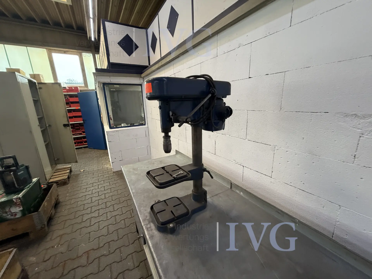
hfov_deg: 102.1
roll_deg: +3.5
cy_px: 140
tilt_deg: -22.9
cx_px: 186
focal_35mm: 14
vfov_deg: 85.7
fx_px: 150
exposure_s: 1/91
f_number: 2.2
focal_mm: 2.22
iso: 320
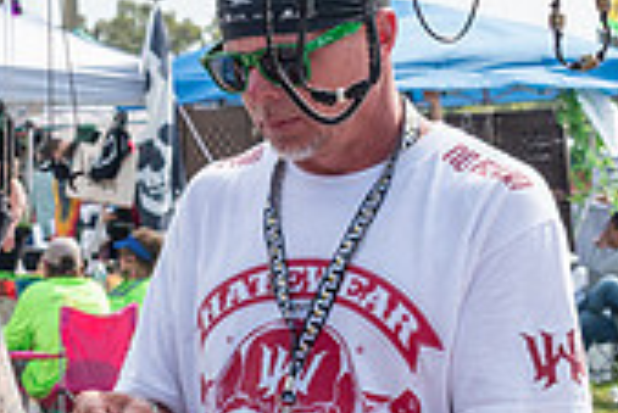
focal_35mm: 180
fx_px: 3093
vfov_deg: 7.6
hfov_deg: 11.3
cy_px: 345
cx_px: -7
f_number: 9
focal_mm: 35
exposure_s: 1/320
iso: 200
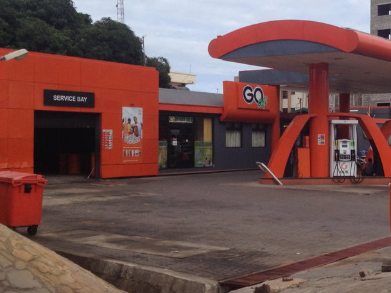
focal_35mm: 69
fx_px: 780
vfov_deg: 21.3
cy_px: 148
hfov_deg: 27.4
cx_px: 331
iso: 64
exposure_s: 1/1453
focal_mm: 4.28
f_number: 2.4
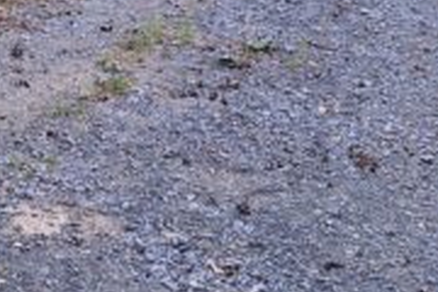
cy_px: -215
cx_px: -163
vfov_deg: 12.1
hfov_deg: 17.9
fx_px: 1277
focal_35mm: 105
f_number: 1.8
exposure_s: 1/201
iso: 40
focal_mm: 5.54
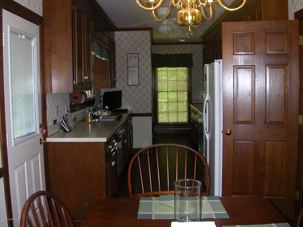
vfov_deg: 38.7
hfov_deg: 50.1
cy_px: 114
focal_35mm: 37
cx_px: 152
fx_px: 324
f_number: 2.7
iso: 133
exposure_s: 1/59.9
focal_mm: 5.6
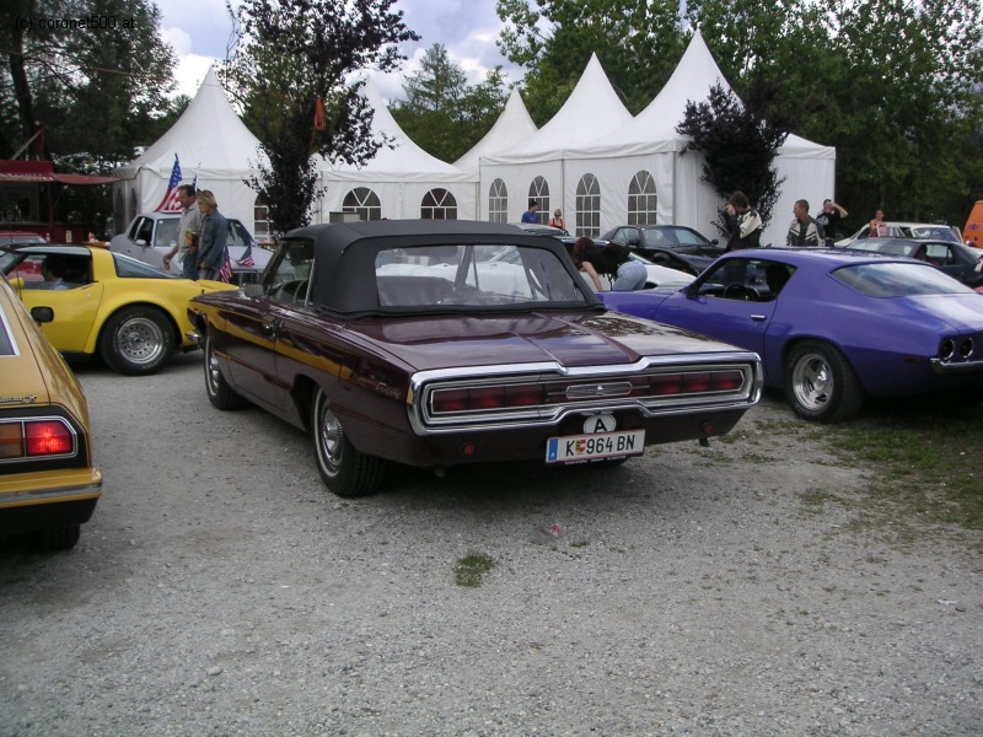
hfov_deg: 49.0
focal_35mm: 38
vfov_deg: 37.7
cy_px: 368
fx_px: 1079
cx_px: 492
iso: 50
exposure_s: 1/750
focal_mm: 6
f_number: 2.8
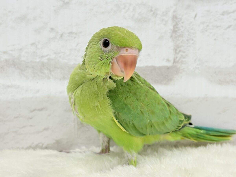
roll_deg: -0.2
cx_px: 118
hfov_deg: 36.8
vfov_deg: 28.0
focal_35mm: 52
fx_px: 355
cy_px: 88
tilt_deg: -2.8
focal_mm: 5.96
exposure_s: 1/100
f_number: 1.6
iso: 64
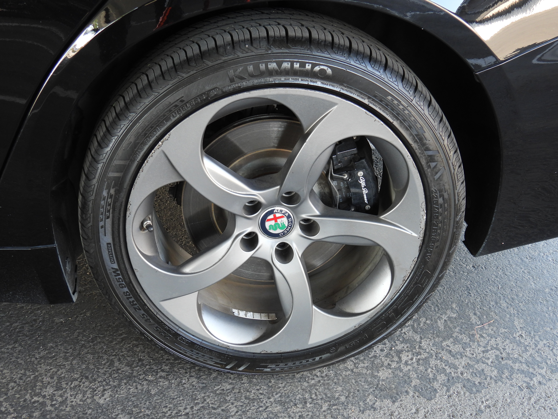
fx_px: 758
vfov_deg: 30.9
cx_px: 279
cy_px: 210
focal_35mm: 47
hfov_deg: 40.4
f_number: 3.2
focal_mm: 8.4
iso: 140
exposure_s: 1/30
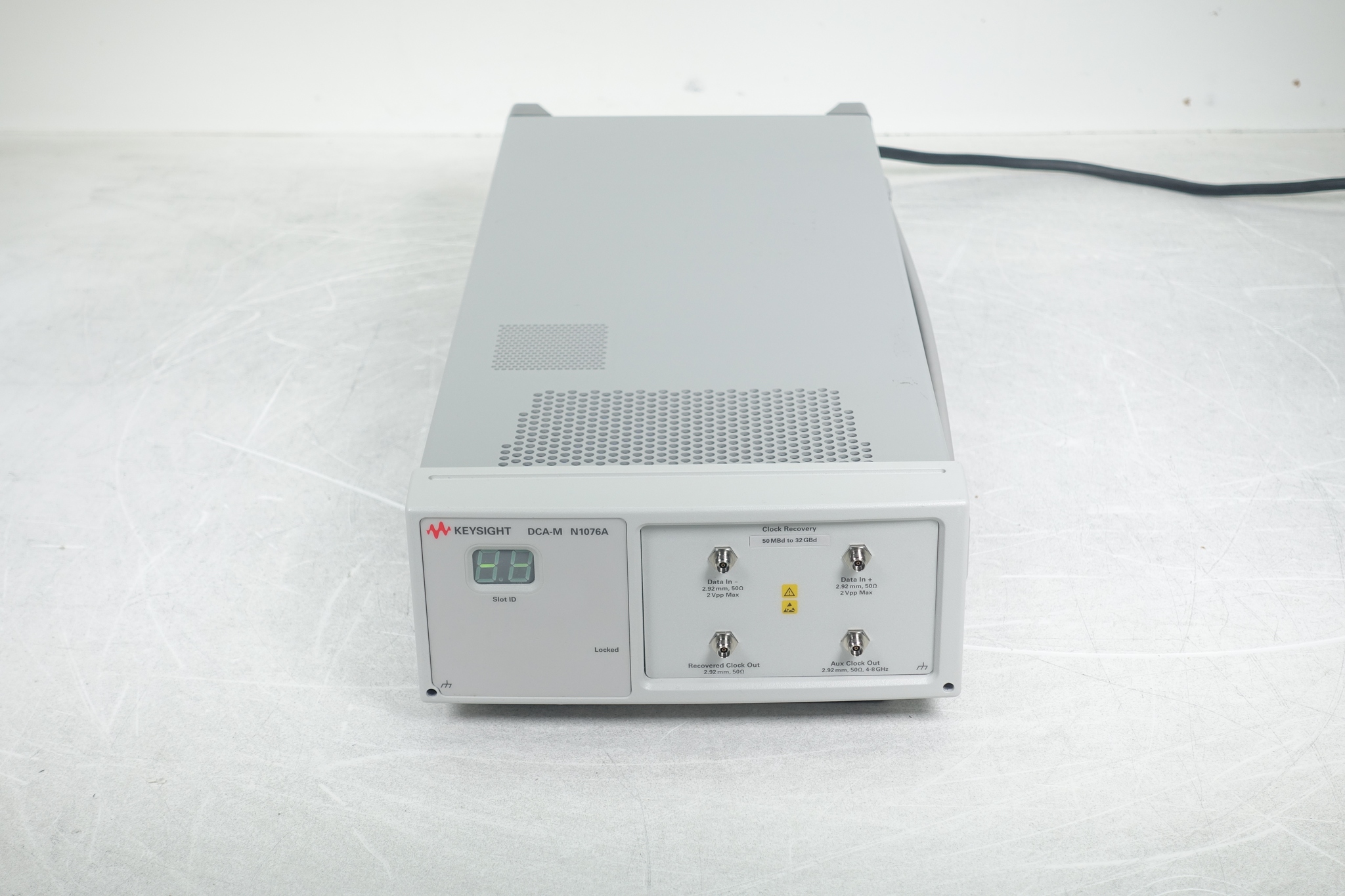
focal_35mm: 61
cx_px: 672
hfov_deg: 32.9
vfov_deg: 22.3
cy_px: 448
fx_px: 2279
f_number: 4
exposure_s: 1/125
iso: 125
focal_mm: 22.38
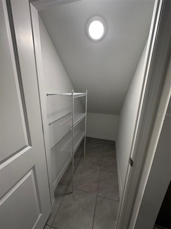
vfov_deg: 102.1
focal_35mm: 14
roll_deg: -1.9
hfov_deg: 85.7
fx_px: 92
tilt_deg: -15.8
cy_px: 114
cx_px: 86
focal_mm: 2.22
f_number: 2.2
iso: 160
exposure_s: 1/120
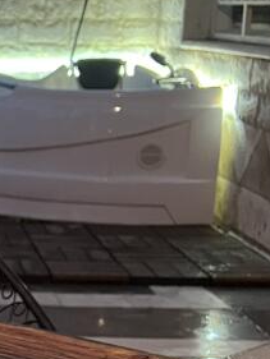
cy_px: 222
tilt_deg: -9.6
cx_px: -207
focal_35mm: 111
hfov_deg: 12.3
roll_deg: -0.3
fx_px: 1154
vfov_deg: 17.7
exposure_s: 1/33
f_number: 1.5
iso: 500
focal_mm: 5.7
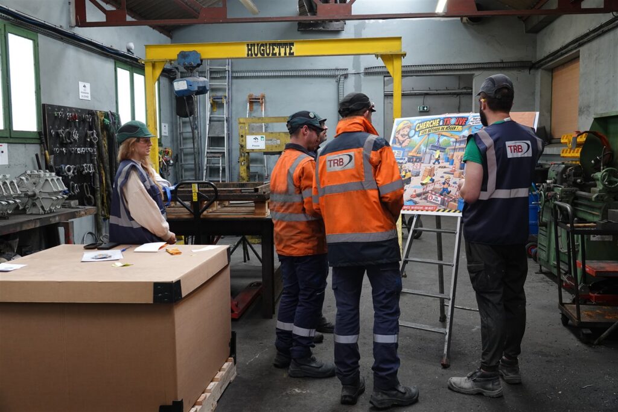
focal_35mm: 35
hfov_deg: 54.4
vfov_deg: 37.9
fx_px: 601
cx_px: 309
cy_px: 206
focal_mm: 12.96
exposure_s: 1/80
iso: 320
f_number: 3.2
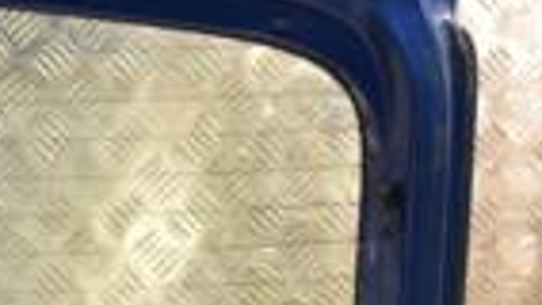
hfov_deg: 13.5
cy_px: 416
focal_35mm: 146
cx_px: -374
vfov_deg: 8.2
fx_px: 2099
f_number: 5
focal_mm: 22
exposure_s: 1/160
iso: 800
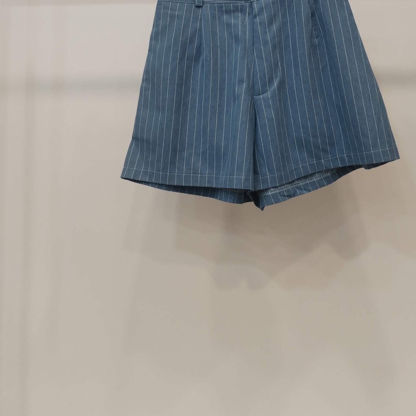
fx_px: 544
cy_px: 126
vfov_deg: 41.1
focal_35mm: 40
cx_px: 229
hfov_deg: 41.8
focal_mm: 4.75
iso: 311
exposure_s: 1/60
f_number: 1.8
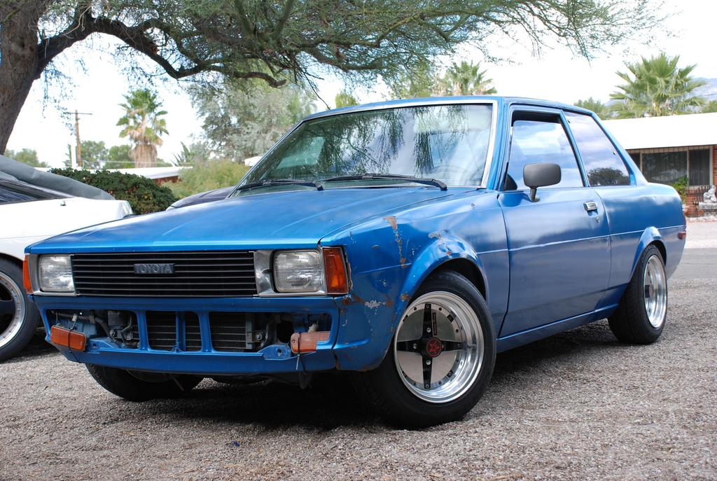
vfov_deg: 25.9
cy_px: 240
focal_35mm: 52
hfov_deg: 37.8
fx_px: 1048
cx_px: 358
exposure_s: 1/125
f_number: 5.6
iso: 140
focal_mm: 35
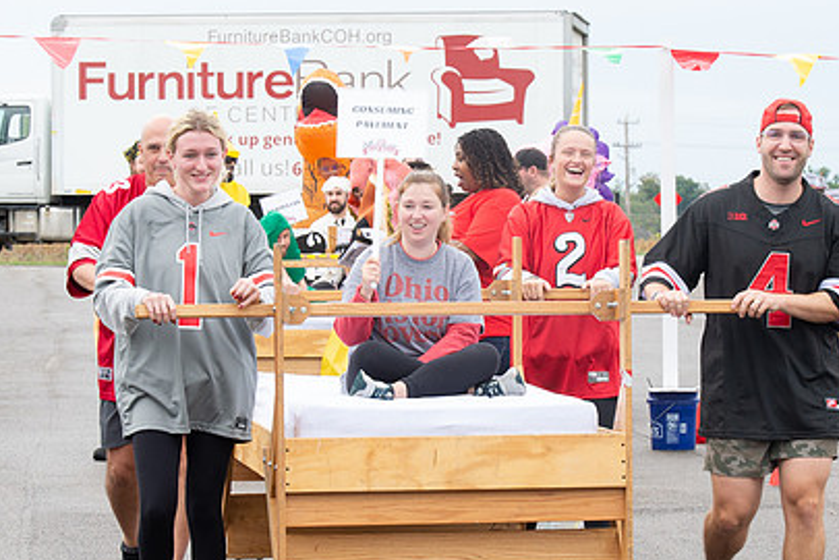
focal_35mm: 173
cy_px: 336
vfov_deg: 7.9
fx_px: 4032
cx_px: 491
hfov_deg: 11.9
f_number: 10
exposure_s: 1/160
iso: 640
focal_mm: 98
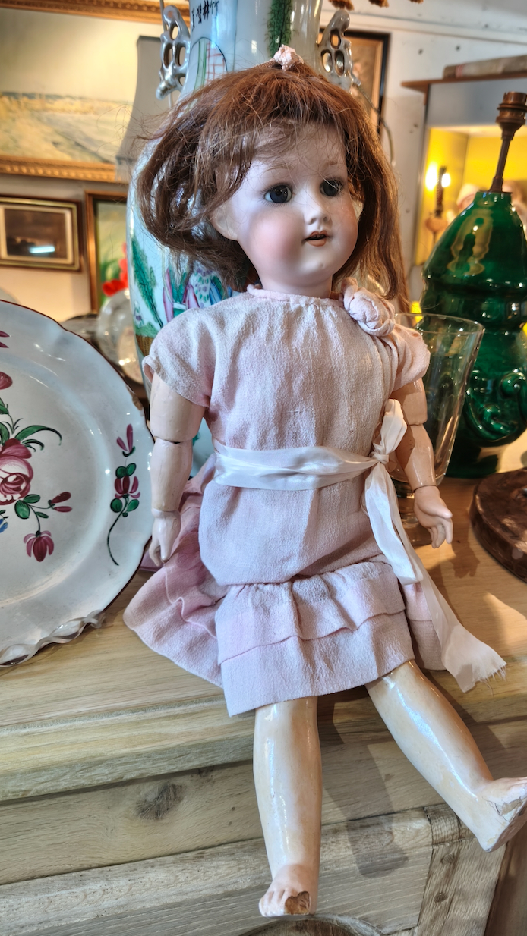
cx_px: 312
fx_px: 646
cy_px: 453
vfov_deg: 71.9
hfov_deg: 44.2
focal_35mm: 26
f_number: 1.7
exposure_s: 1/33.3
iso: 1000
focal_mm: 5.35
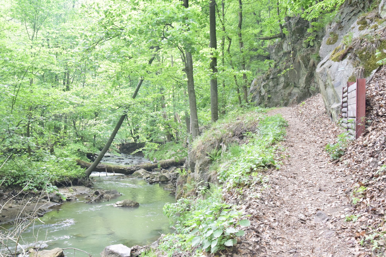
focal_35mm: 36
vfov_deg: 36.9
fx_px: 386
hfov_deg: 53.1
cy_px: 128
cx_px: 193
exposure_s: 1/50
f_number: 11
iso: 800
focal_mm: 24
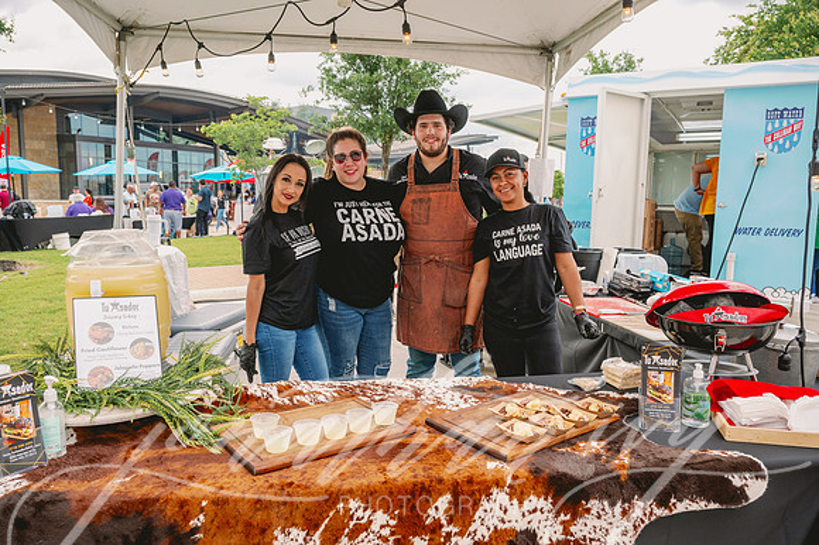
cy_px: 272
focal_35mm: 28
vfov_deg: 46.4
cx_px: 410
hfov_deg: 65.5
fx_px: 637
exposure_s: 1/320
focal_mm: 28
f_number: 5.6
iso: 200
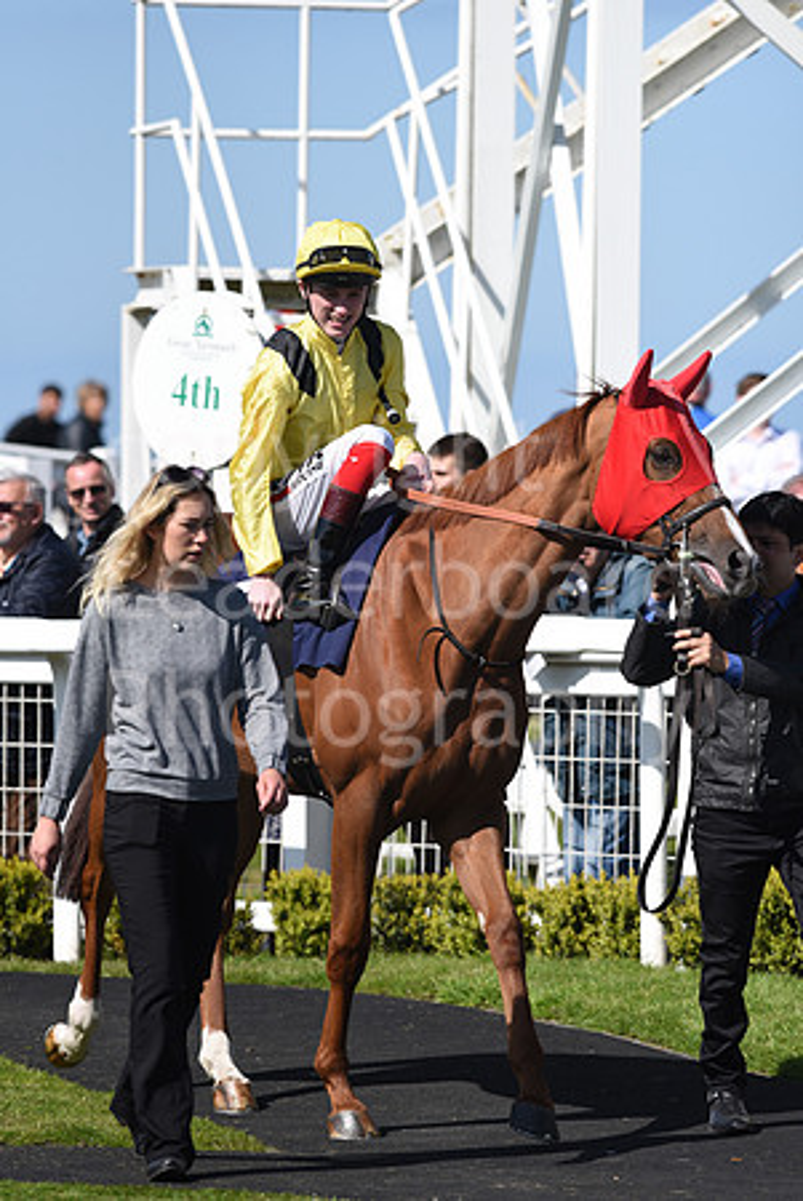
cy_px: 600
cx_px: 402
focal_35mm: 300
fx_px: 10014
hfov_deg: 4.6
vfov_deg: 6.9
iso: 400
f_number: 5.6
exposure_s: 1/2500
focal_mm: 300
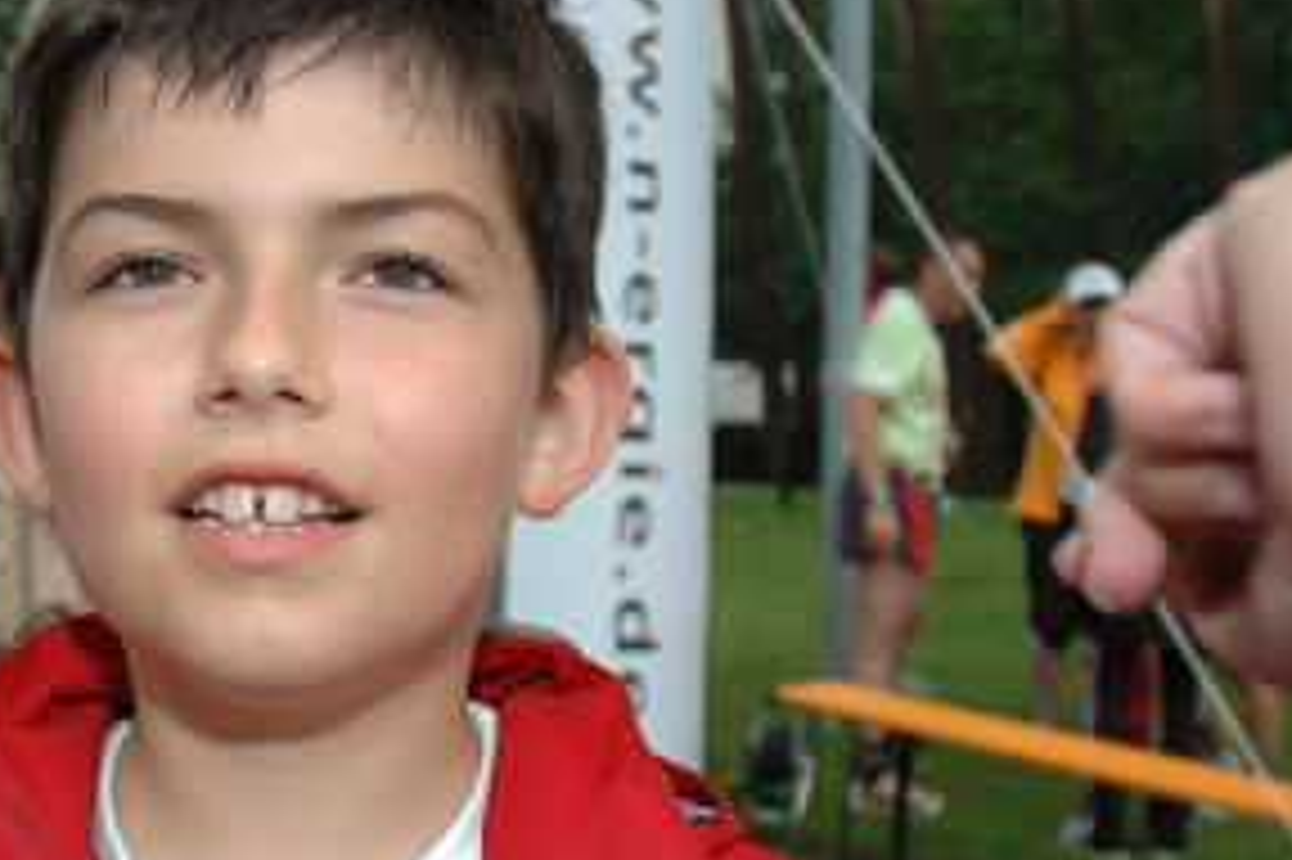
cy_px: 664
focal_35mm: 53
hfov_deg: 36.8
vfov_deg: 25.1
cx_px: 347
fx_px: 1901
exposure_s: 1/60
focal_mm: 18
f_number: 4
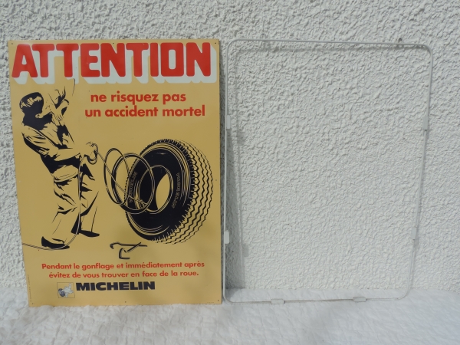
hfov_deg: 60.0
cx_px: 230
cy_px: 172
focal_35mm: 30
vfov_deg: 46.8
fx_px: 399
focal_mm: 5.3
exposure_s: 1/1250
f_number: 3.9
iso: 80
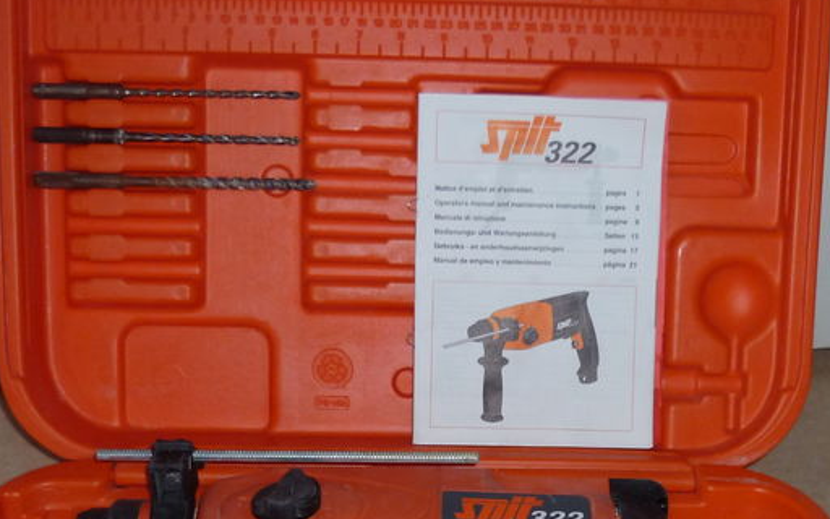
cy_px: 467
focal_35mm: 58
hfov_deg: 35.1
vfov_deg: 21.9
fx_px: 1312
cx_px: 460
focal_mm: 5
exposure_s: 1/30
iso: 160
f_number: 2.8
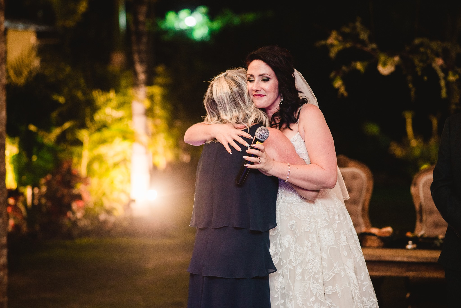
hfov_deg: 23.9
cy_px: 154
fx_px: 1089
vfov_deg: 16.1
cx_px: 230
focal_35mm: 85
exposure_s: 1/125
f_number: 2.8
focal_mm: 85
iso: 1250
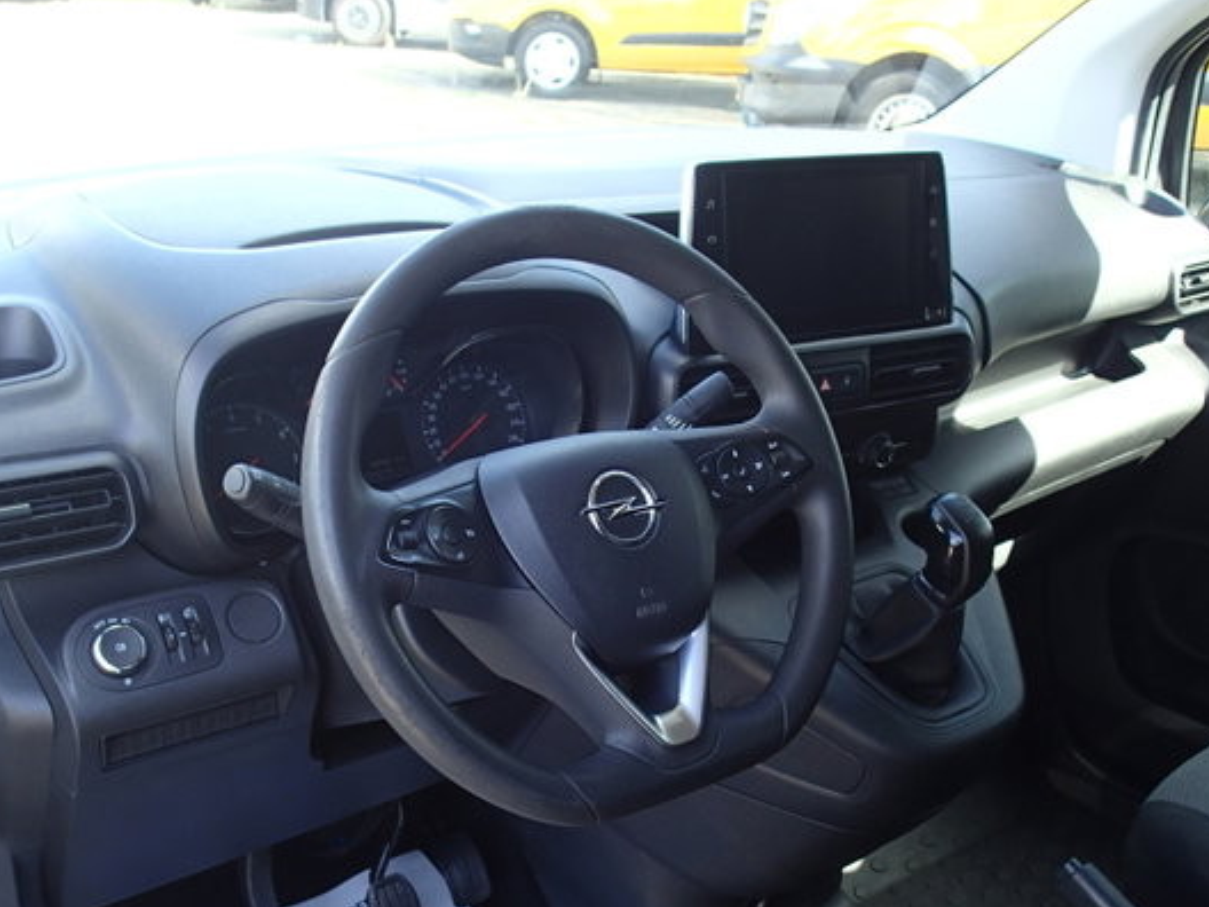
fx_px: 1257
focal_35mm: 36
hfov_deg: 51.3
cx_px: 554
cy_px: 575
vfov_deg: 39.4
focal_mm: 4.5
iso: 100
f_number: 2.8
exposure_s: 1/60
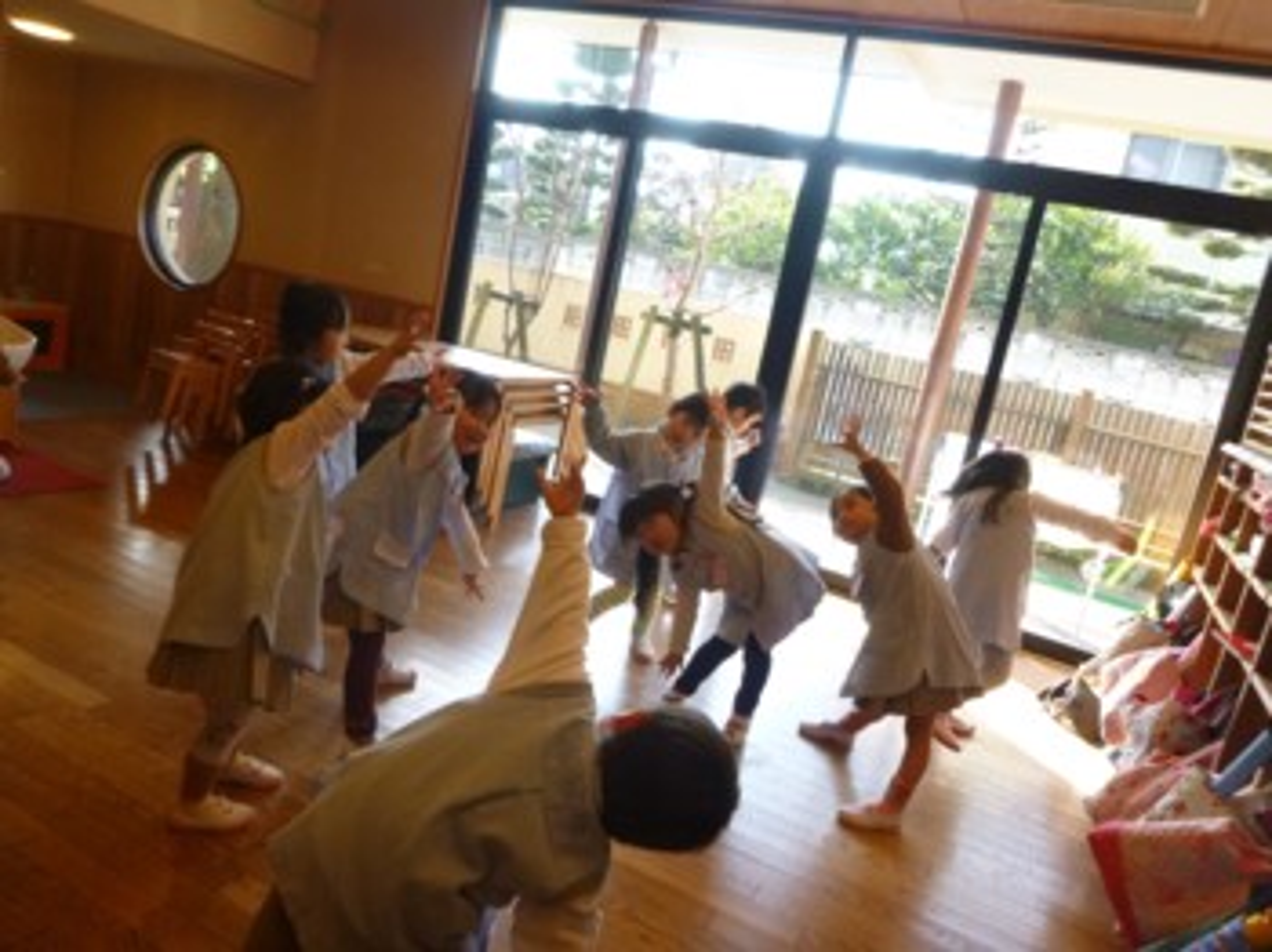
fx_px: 918
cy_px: 476
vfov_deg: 54.8
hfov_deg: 69.4
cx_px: 636
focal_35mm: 25
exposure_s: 1/60
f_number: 3.9
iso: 250
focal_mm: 4.5
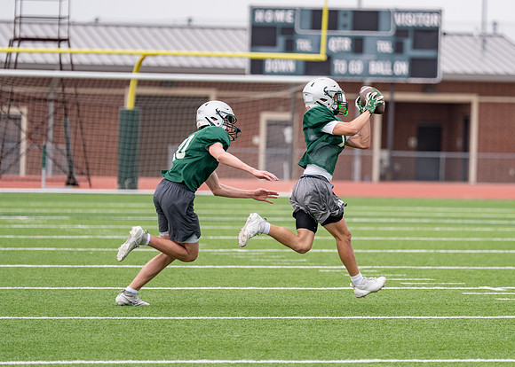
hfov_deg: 8.9
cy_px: 162
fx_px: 3308
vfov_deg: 6.4
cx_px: 333
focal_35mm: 226
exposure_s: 1/2500
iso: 250
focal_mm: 171
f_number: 2.8
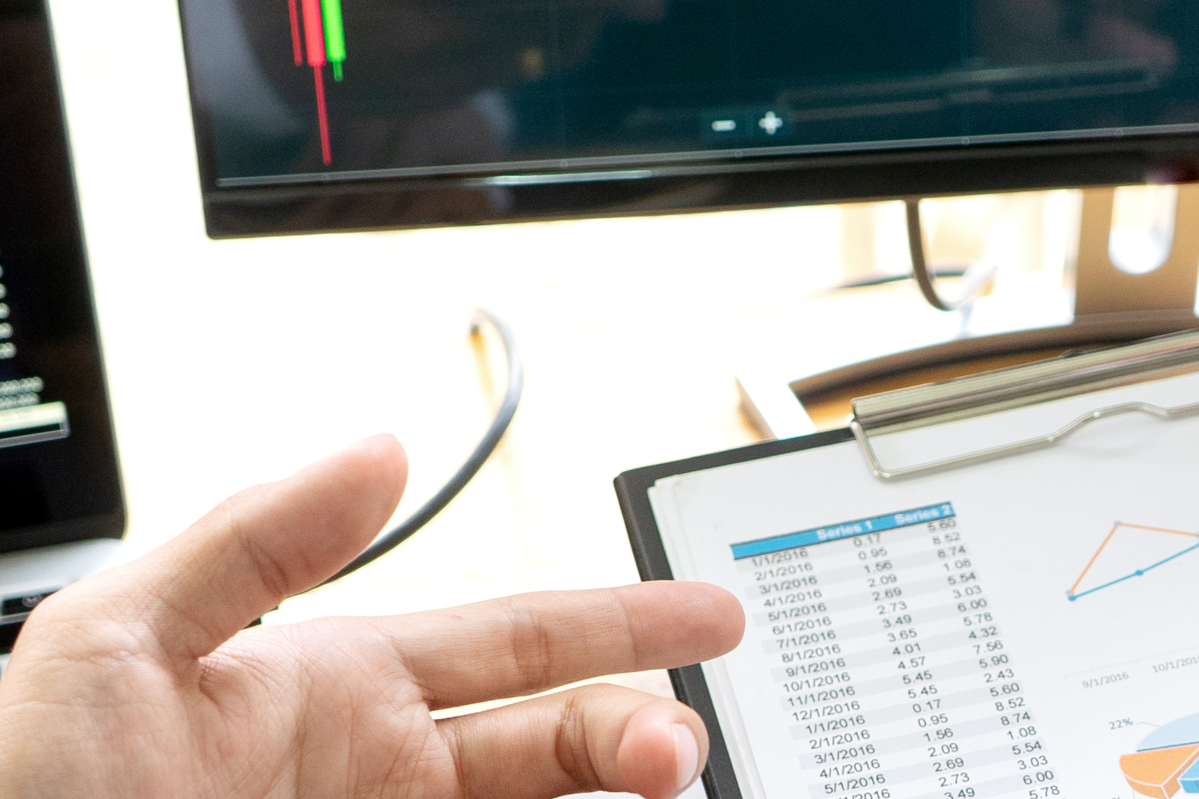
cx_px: 998
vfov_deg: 14.4
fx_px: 3164
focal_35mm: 95
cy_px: 468
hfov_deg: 21.1
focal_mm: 28
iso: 400
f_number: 3.5
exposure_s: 1/60
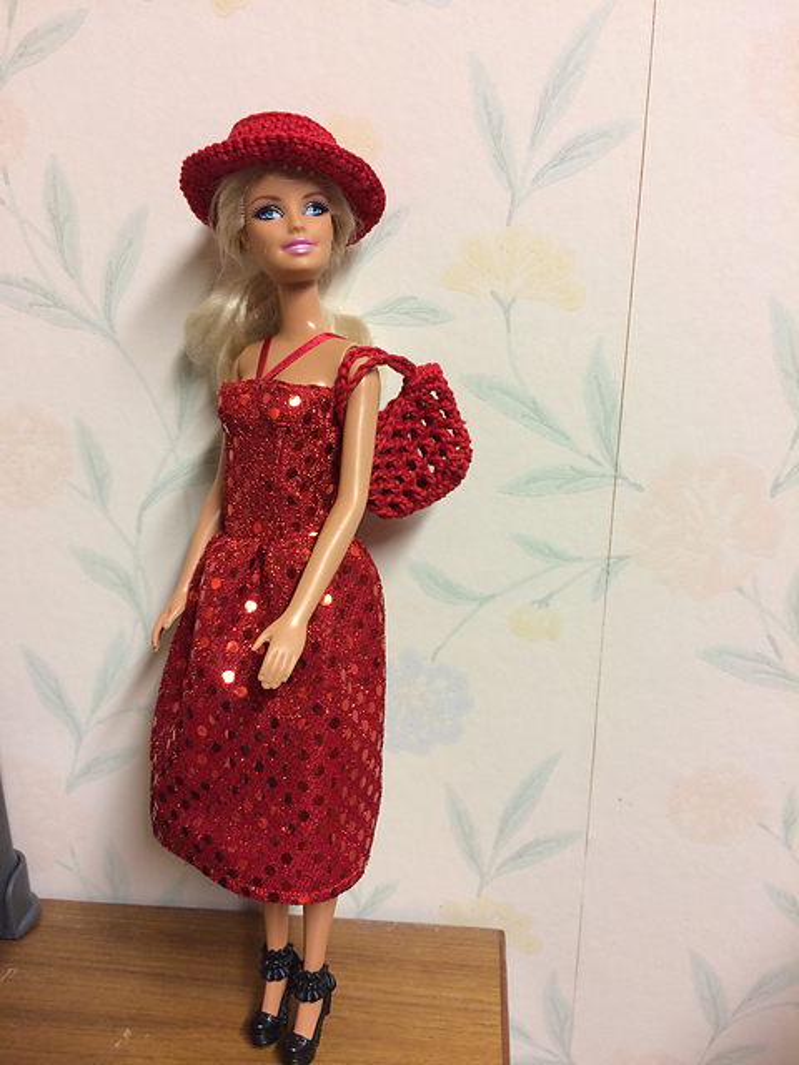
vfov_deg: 61.7
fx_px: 892
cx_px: 400
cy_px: 532
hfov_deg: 48.2
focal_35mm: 29
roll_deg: -0.5
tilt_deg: -16.6
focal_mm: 4.15
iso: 125
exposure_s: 1/33
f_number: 2.2
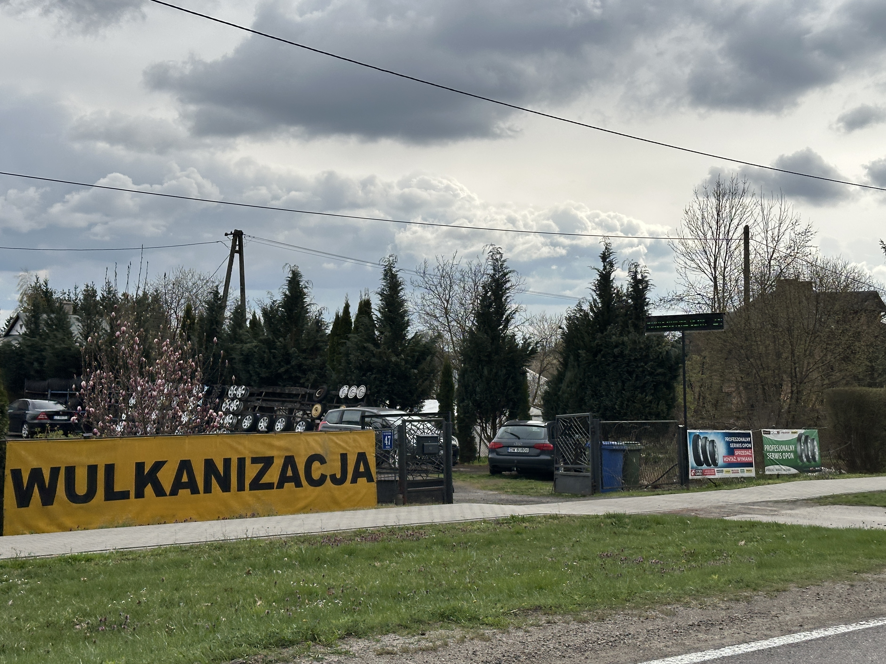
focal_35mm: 48
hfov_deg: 39.7
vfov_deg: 30.3
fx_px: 1229
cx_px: 443
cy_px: 332
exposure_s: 1/6623
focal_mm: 6.86
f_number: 1.78
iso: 64
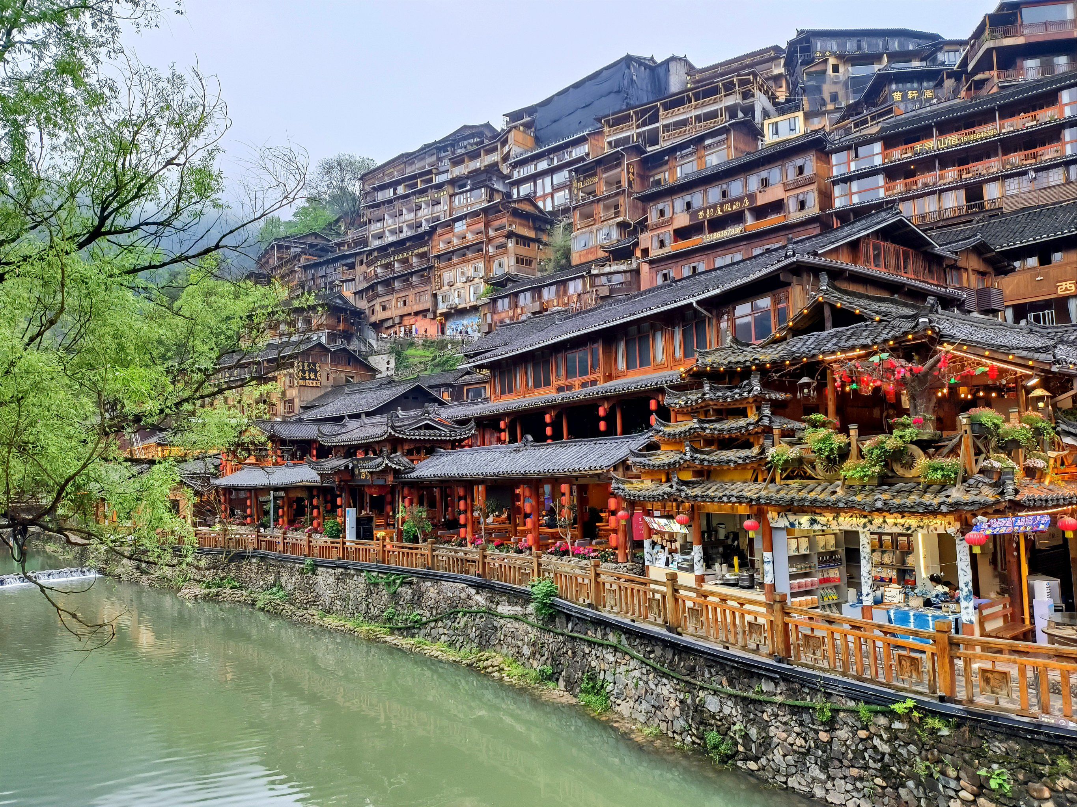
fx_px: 778
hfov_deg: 69.4
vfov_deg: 54.9
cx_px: 538
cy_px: 404
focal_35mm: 25
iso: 183
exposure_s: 1/100
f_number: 1.79
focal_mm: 4.71
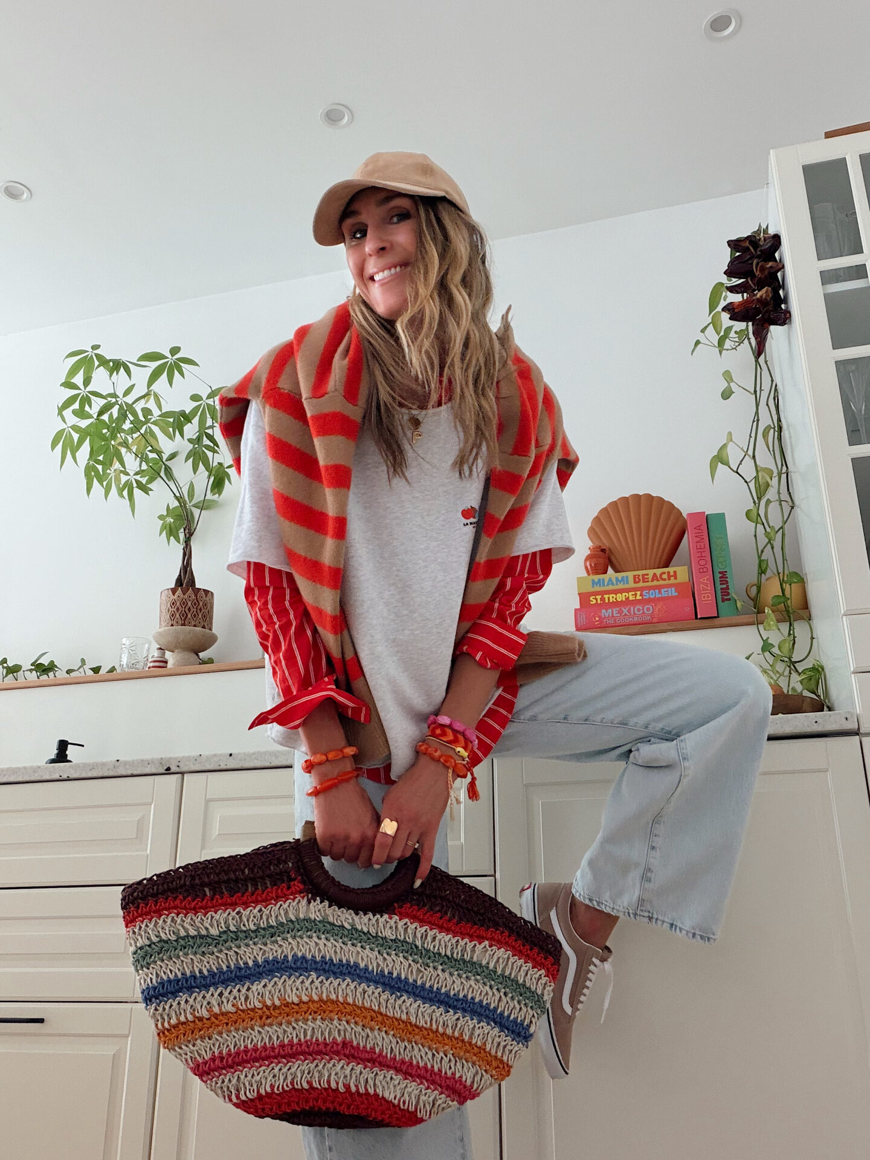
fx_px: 1005
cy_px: 580
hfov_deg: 46.8
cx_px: 435
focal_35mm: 30
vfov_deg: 60.0
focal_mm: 2.71
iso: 80
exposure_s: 1/92
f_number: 1.9
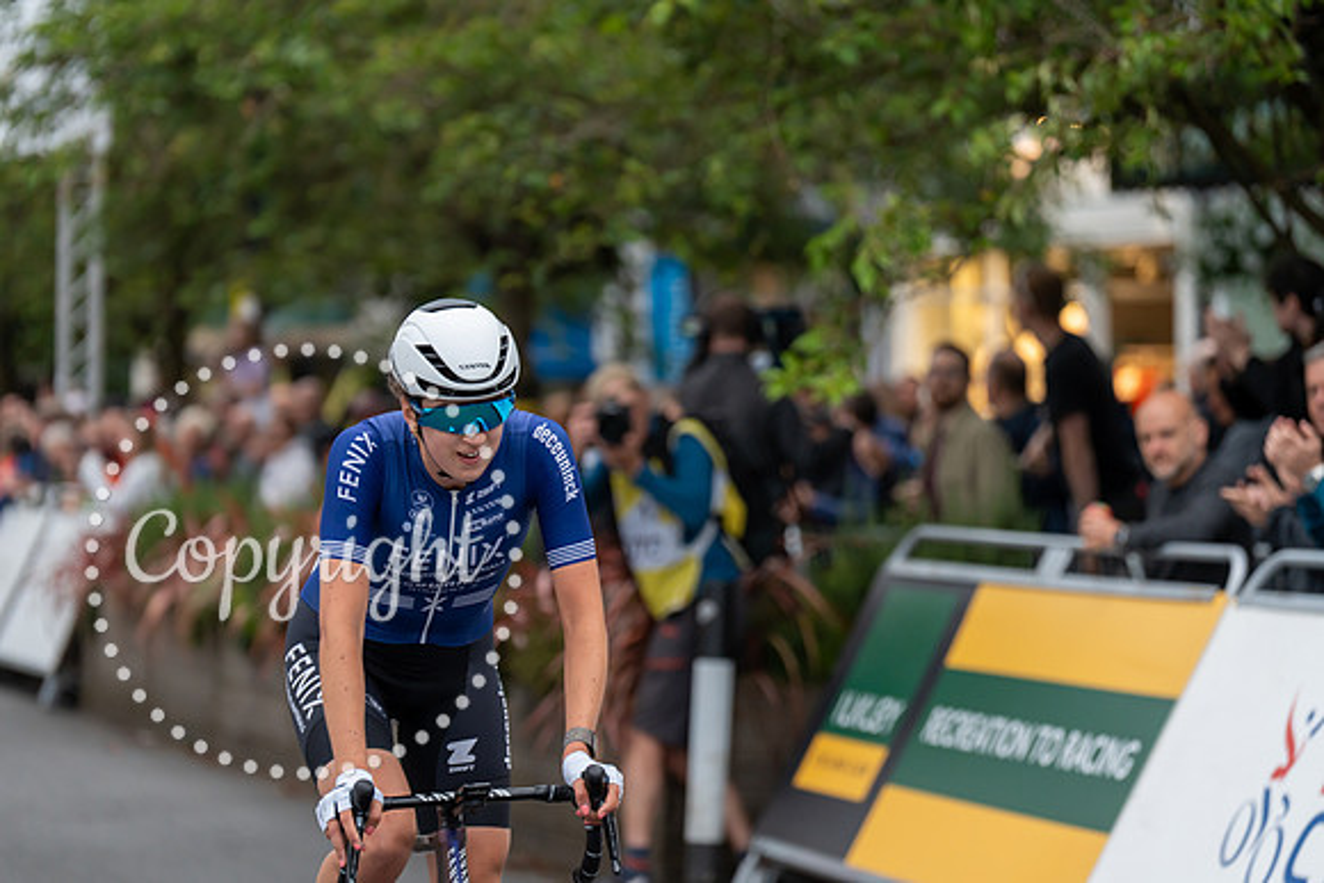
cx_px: 662
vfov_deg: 10.6
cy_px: 442
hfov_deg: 15.8
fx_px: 4782
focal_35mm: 130
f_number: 2.8
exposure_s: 1/800
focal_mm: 130
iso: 1000
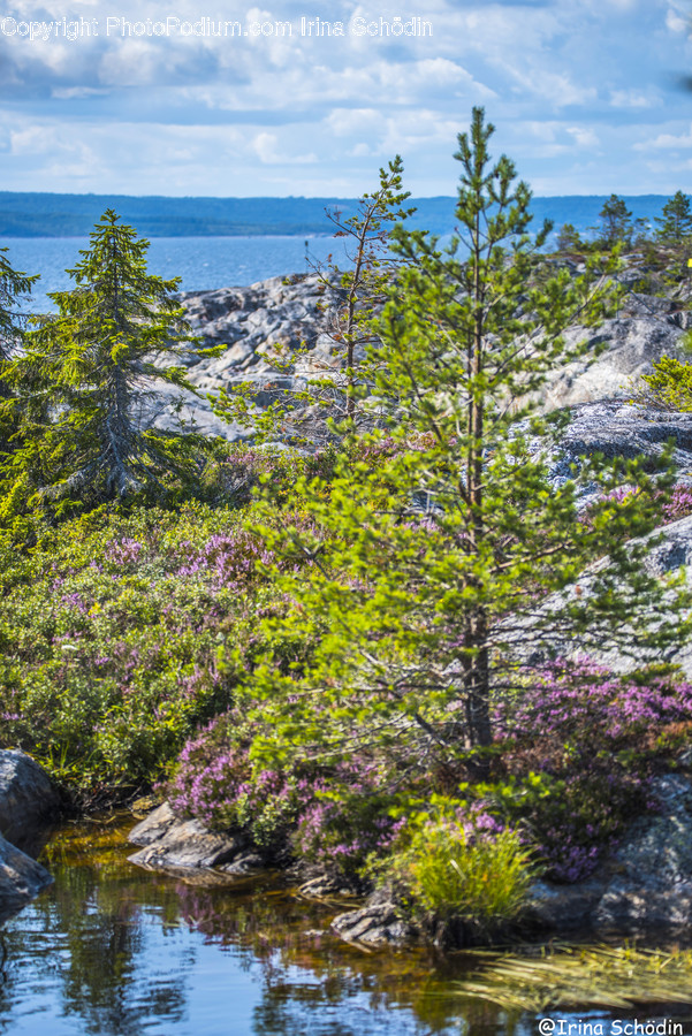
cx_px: 346
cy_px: 518
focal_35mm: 150
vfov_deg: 13.7
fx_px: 4320
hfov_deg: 9.2
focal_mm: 150
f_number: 5
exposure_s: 1/320
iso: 100
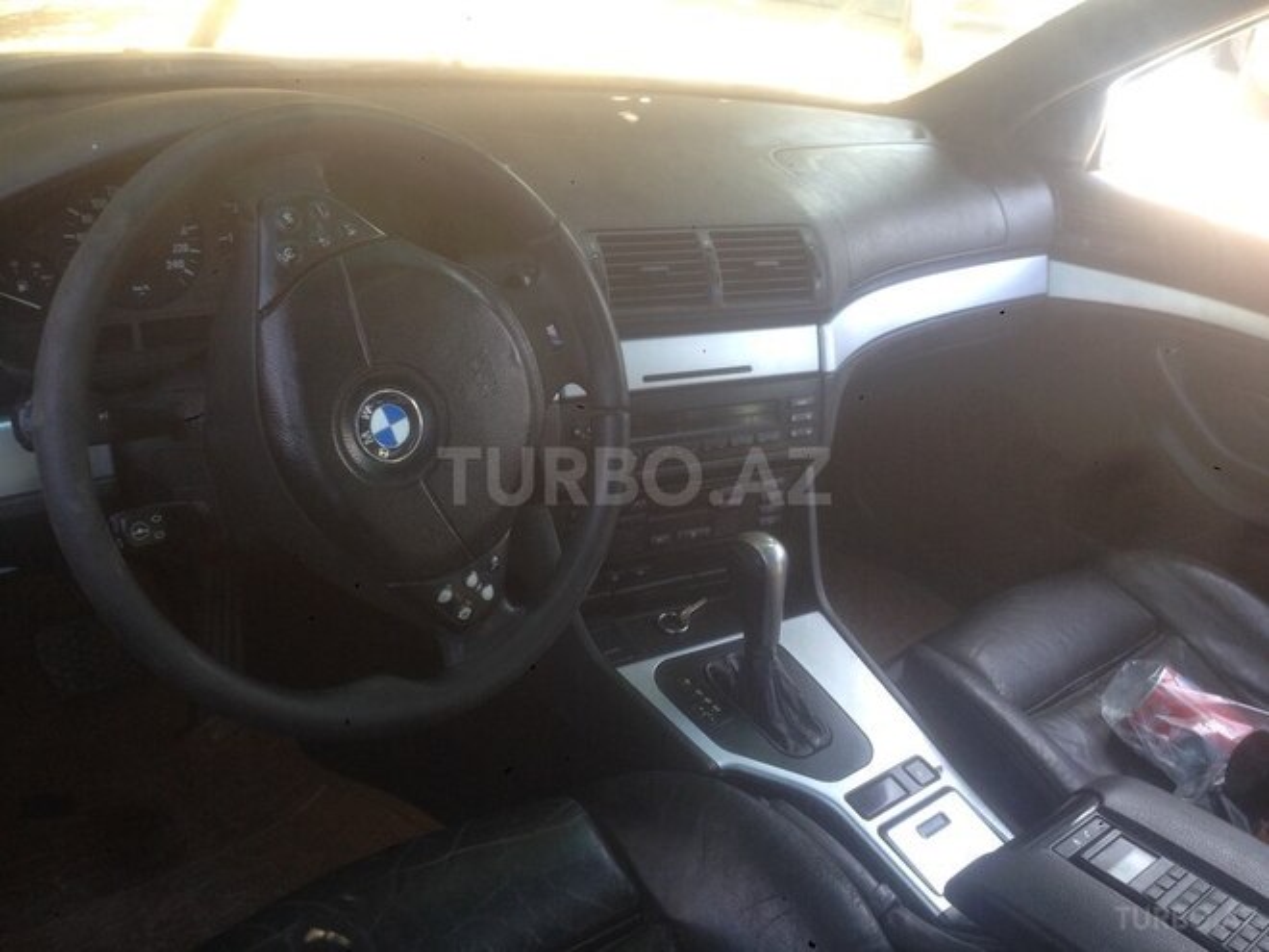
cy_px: 476
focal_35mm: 33
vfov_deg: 42.9
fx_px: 1210
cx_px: 634
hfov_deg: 55.4
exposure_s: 1/40
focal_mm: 4.12
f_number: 2.4
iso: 50
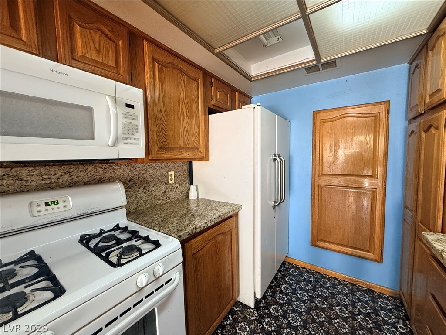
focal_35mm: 14
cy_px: 168
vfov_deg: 85.7
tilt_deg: -3.5
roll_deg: +0.7
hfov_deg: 102.1
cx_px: 223
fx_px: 180
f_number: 2.2
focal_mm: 2.22
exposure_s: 1/60
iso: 250
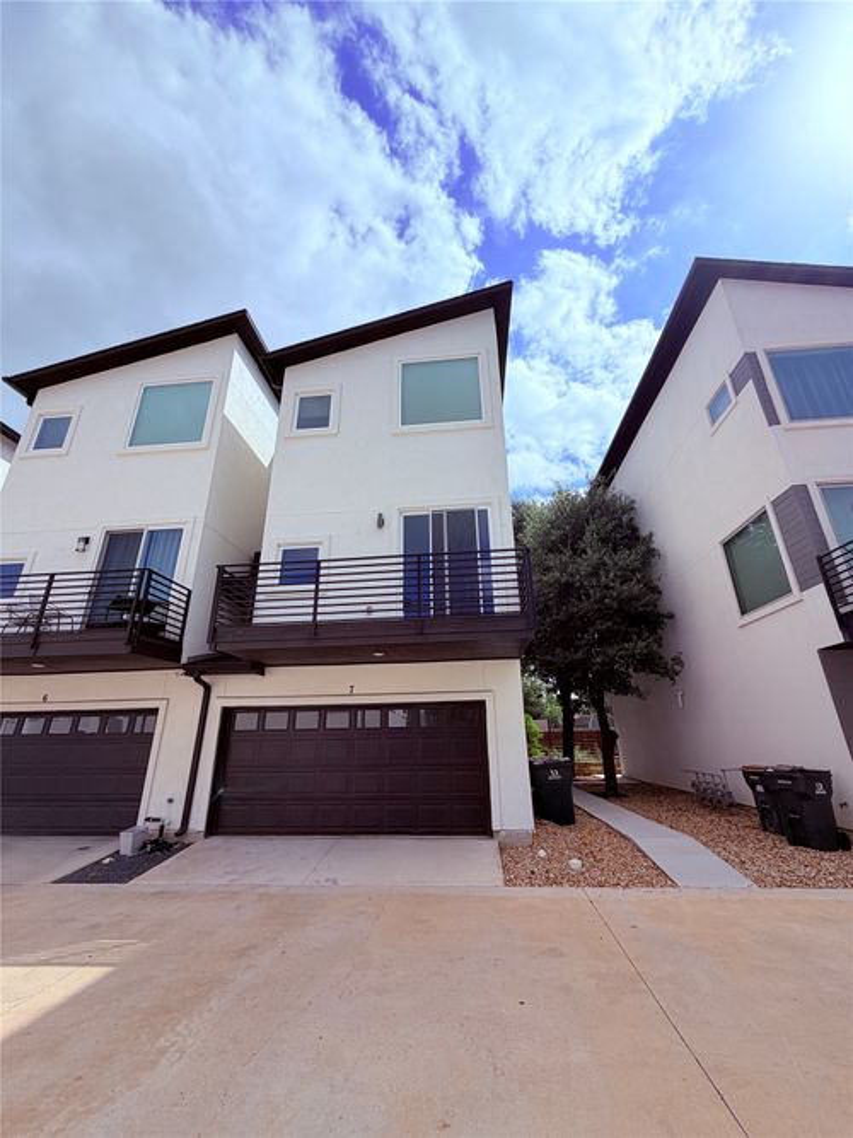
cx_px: 426
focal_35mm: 14
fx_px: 460
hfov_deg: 85.7
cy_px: 569
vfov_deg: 102.1
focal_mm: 2.22
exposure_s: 1/1795
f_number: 2.2
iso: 20
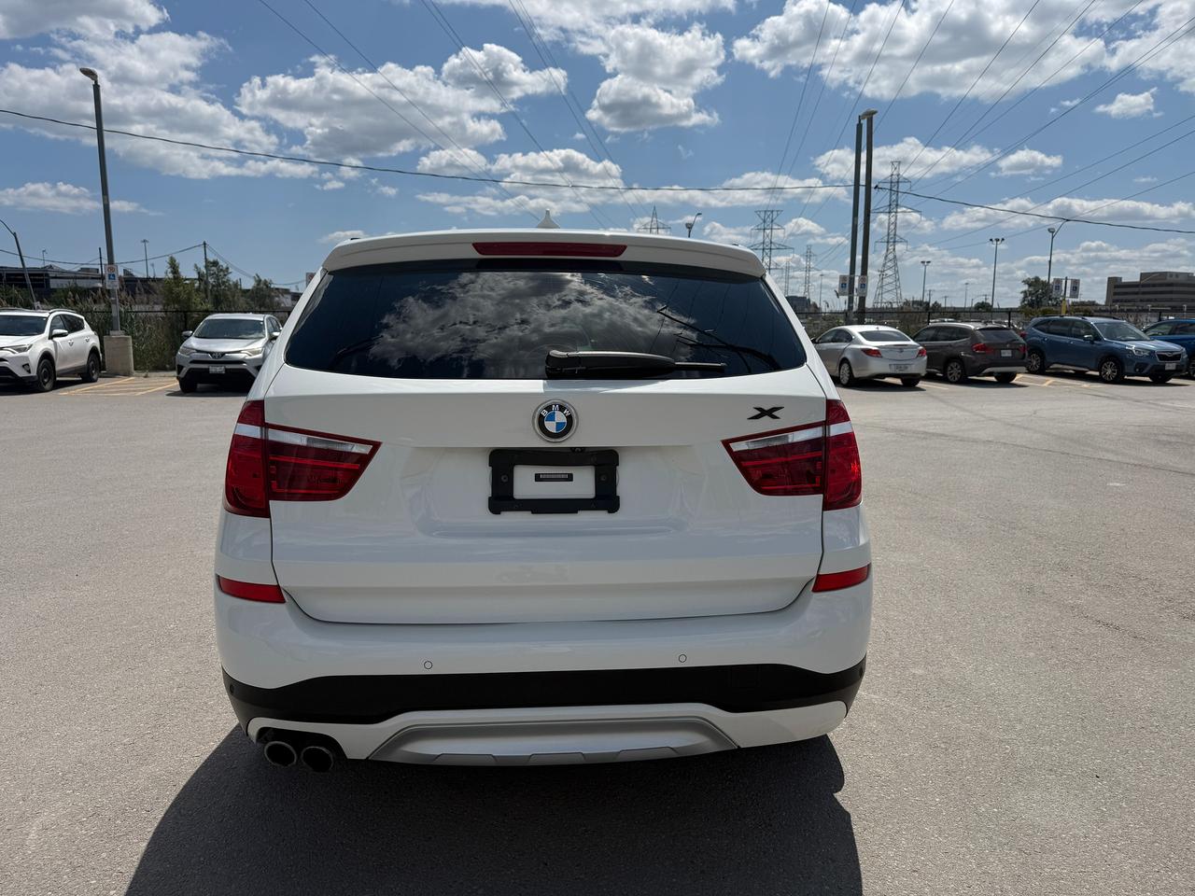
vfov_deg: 56.8
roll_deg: -0.6
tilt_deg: -8.6
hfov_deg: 71.6
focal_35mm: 24
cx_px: 598
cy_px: 448
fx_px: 829
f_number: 1.78
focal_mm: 6.76
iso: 80
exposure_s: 1/10309
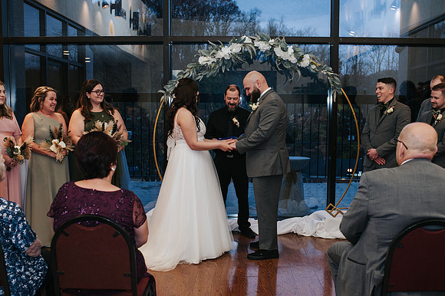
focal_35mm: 40
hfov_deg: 48.2
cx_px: 232
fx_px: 497
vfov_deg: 33.2
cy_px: 164
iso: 800
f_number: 3.2
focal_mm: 35
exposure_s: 1/200
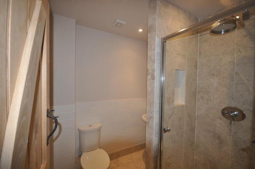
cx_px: 128
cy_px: 84
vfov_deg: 77.2
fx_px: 106
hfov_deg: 100.4
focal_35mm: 15
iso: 800
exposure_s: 1/60
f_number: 4
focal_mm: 10
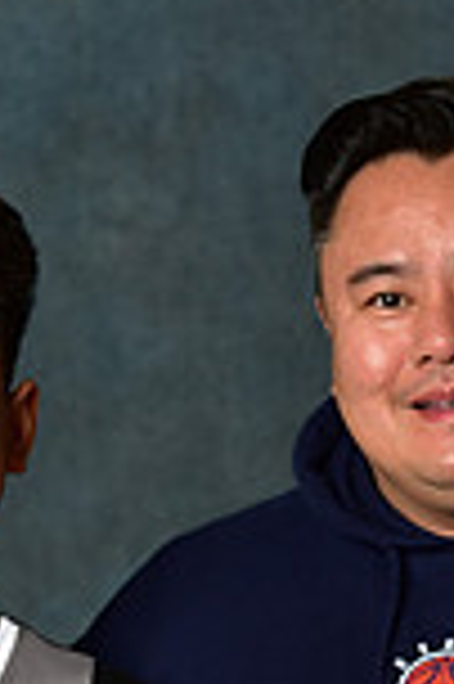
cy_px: 878
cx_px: 191
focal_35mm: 375
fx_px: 7109
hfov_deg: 3.7
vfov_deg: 5.5
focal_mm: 98
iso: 200
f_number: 4.5
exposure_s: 1/160
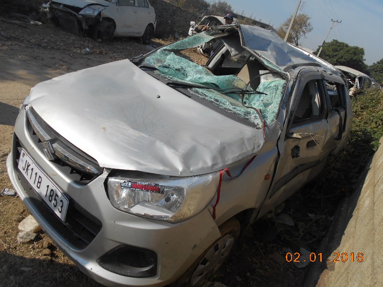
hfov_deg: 67.3
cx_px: 192
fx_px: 288
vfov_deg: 53.1
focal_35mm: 26
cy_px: 144
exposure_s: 1/1250
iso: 80
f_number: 3.2
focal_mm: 4.6
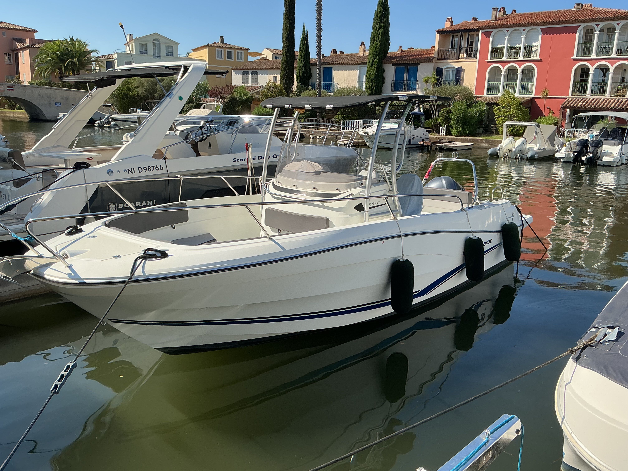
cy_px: 236
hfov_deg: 61.7
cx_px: 314
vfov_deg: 48.2
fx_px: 526
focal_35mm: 29
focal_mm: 3
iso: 25
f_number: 1.8
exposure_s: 1/1626
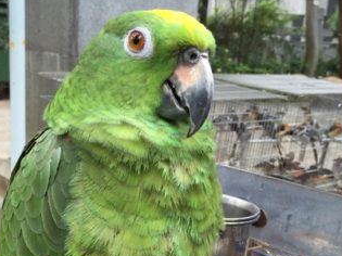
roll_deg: -2.2
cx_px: 109
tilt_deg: -19.3
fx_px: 583
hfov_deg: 32.4
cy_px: 245
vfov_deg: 23.9
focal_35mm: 59
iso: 50
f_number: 2.2
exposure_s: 1/100
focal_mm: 4.15
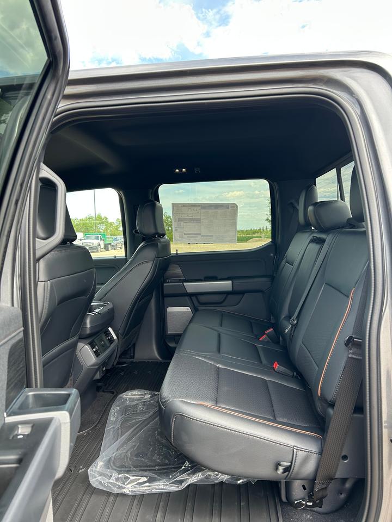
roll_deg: +0.2
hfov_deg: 53.1
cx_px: 196
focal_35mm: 26
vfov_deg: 67.3
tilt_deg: -4.6
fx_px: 393
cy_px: 261
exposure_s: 1/290
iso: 40
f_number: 1.5
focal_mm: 5.7
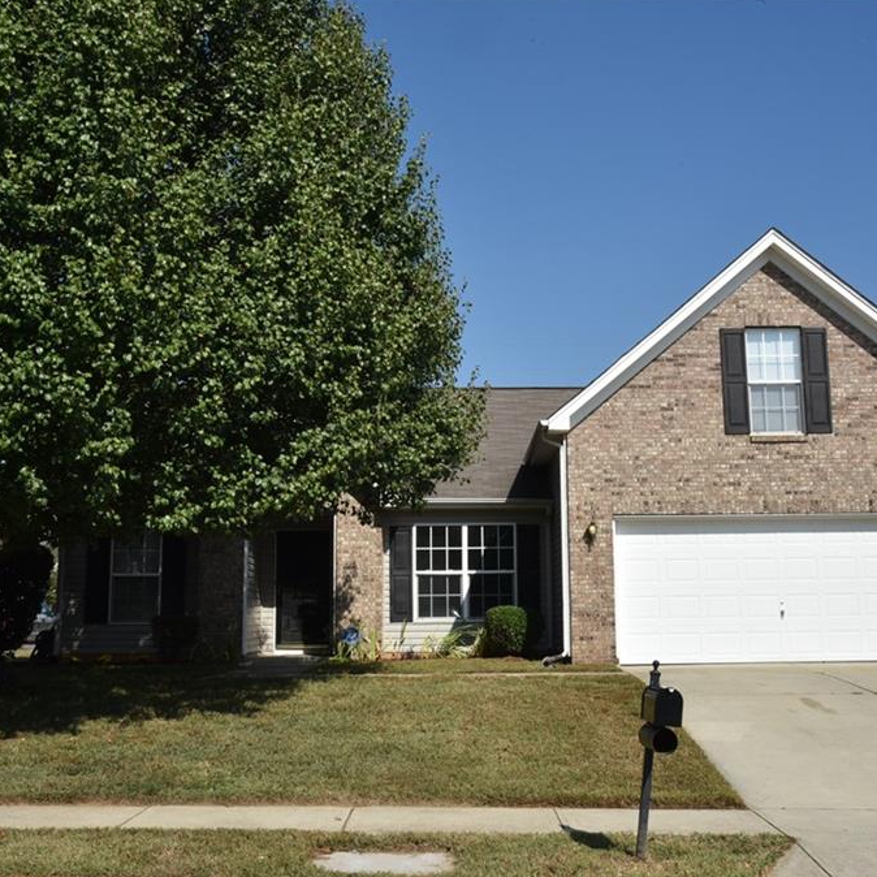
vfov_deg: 41.9
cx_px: 475
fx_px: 1147
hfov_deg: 41.8
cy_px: 436
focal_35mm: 40
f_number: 18
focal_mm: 31
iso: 400
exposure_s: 1/200
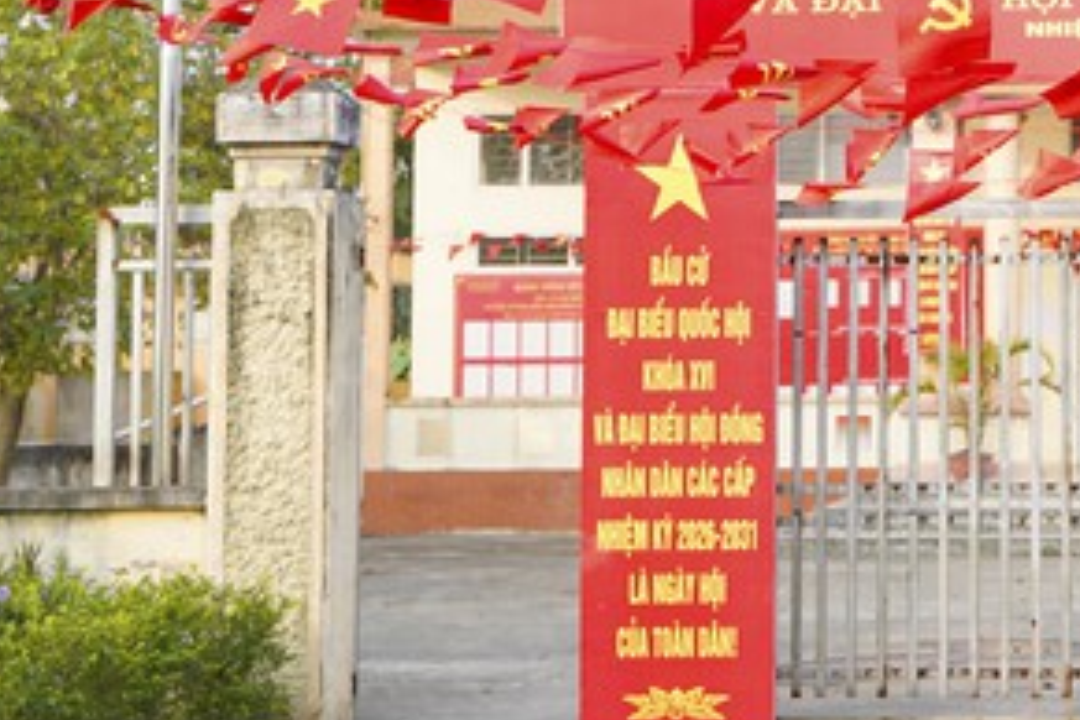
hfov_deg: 17.8
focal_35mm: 112
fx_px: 3360
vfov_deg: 12.1
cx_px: 1080
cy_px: 54
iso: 160
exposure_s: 1/320
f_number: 4
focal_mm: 44
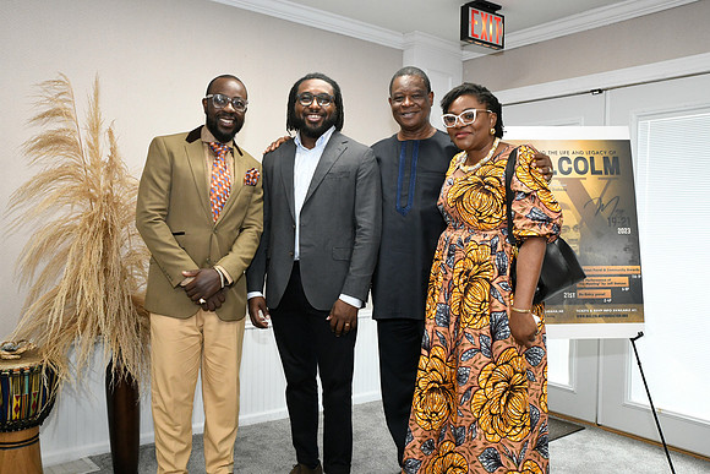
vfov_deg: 41.1
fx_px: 631
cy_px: 237
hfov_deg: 58.7
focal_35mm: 32
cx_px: 355
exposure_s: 1/80
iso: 6400
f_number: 11
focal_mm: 32
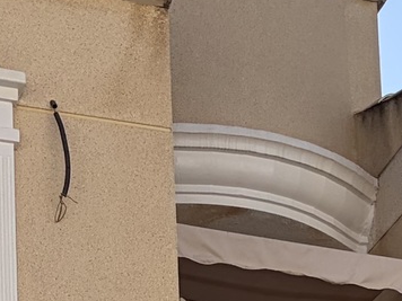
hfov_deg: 10.3
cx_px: 432
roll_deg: +3.1
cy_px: 741
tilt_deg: +12.7
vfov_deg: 7.3
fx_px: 2206
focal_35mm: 190
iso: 64
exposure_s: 1/6329
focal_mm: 5.96
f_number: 1.6
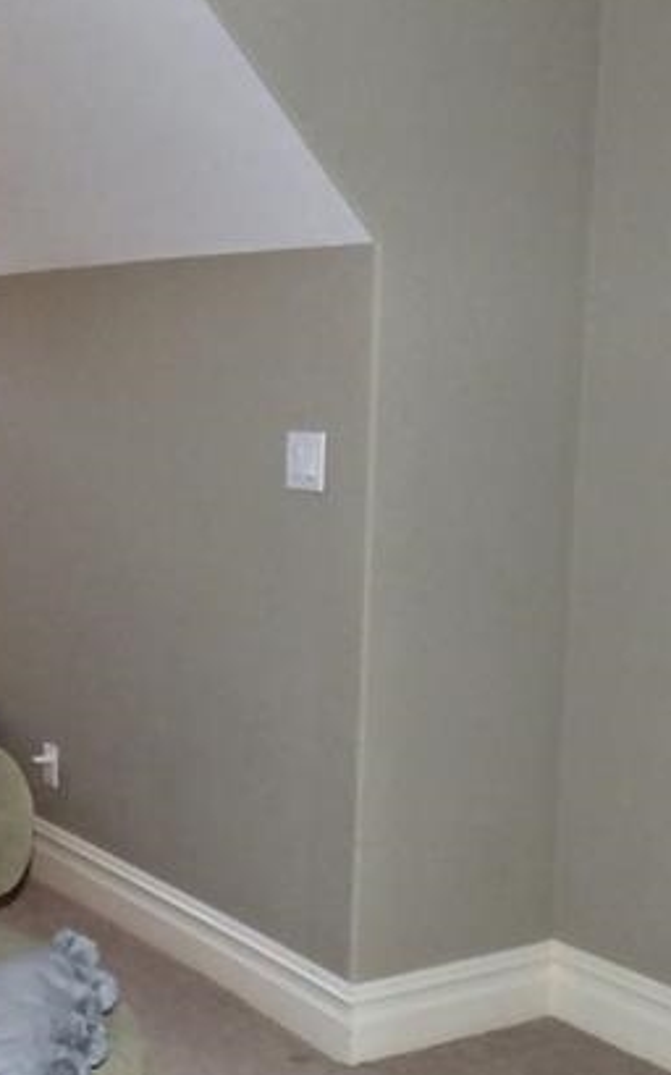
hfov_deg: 23.4
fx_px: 1552
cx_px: 8
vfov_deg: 38.1
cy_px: 611
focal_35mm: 53
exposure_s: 1/60
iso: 400
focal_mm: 3.58
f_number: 2.8
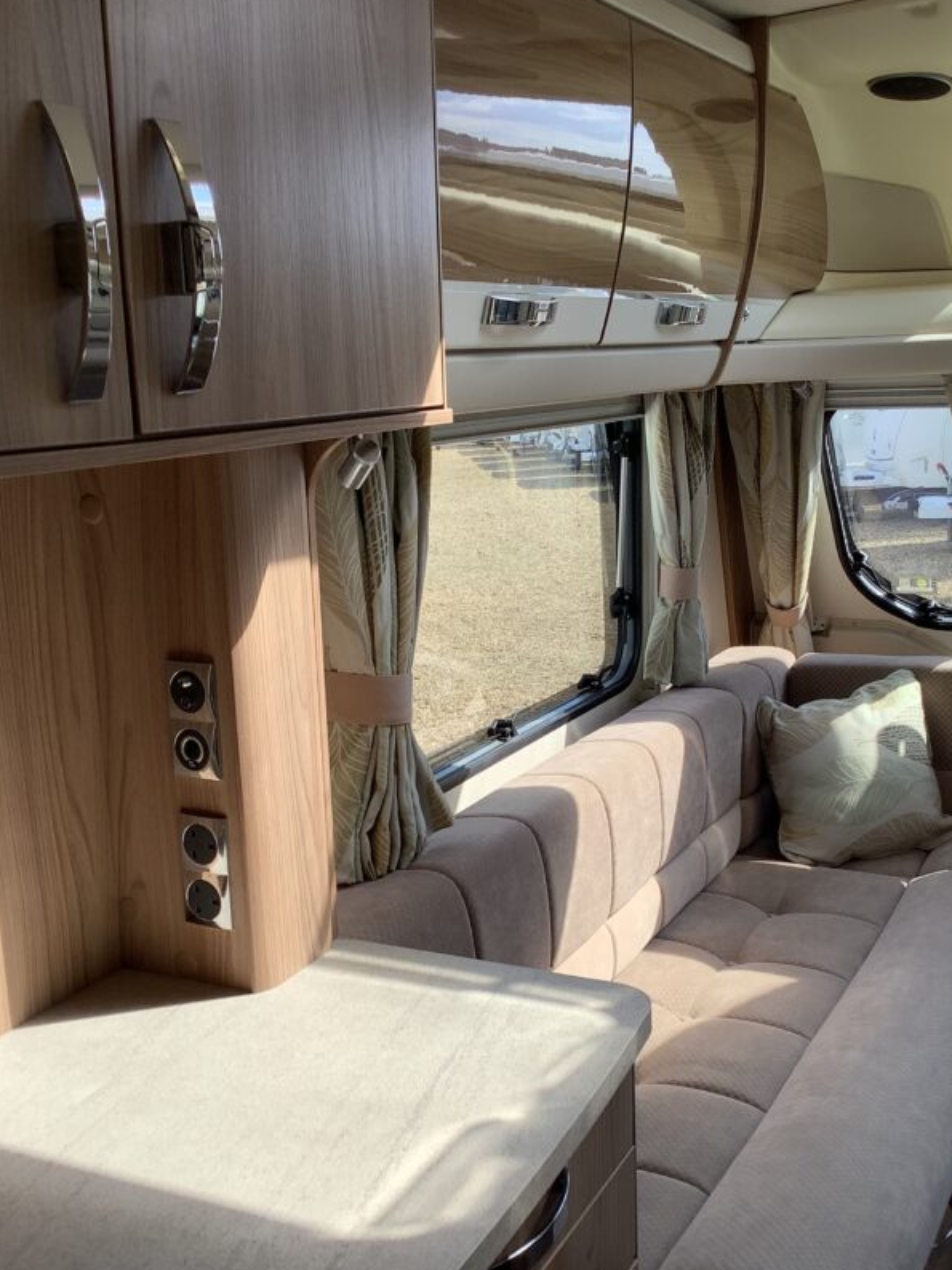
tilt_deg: -14.1
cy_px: 718
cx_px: 478
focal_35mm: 40
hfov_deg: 35.9
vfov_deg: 46.7
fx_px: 1468
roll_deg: +2.6
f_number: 2.4
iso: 25
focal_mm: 3.3
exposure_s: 1/290
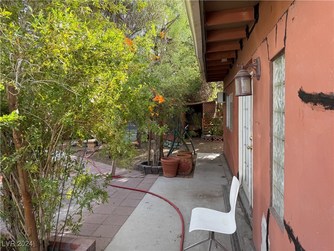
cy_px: 126
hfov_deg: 71.6
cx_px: 167
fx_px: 232
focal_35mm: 24
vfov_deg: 56.8
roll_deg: +2.0
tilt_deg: -4.3
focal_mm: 6.76
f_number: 1.78
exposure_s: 1/361
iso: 80
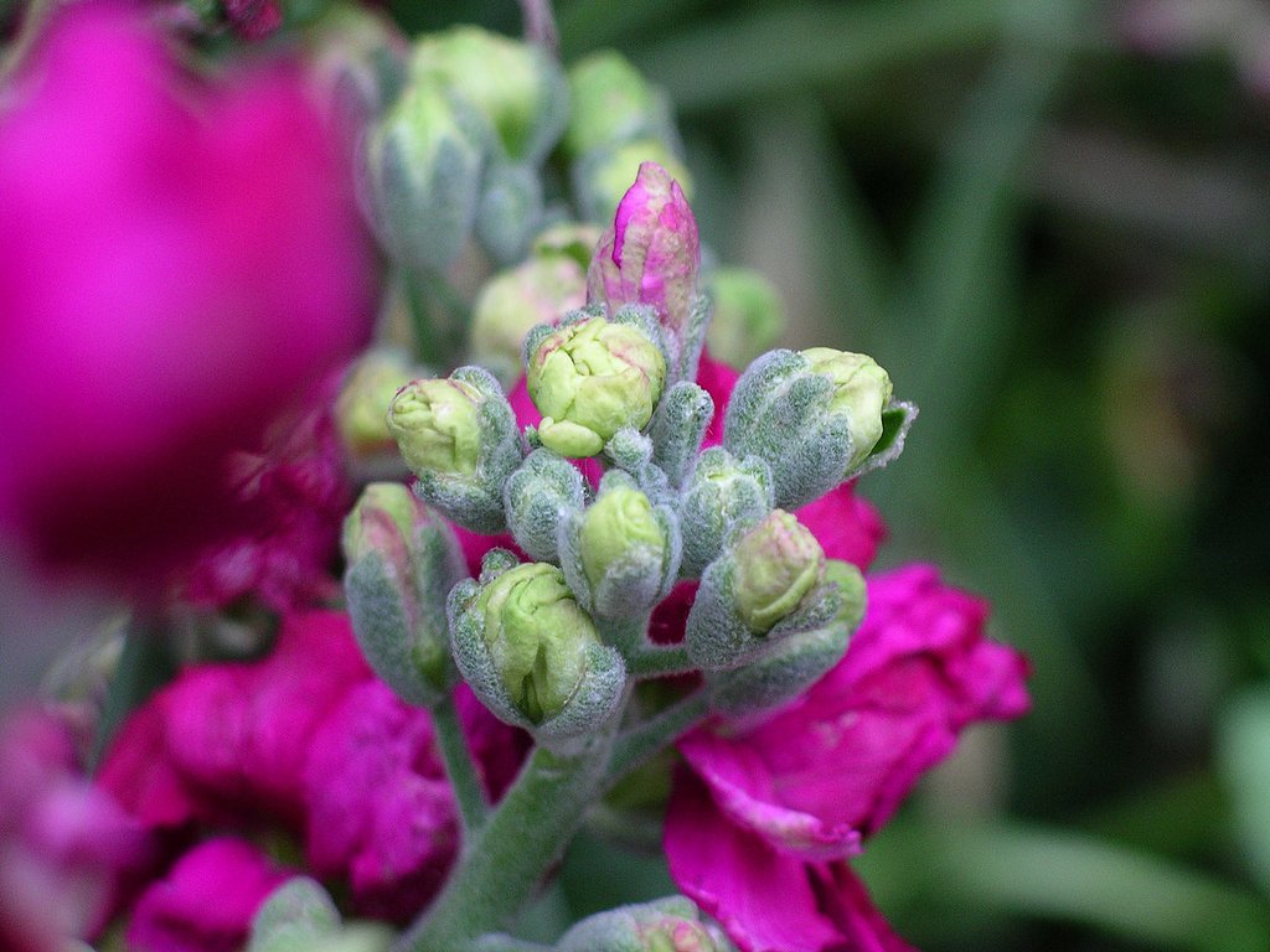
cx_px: 635
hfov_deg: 10.6
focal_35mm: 187
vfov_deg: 7.9
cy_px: 476
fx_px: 6861
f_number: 4.6
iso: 200
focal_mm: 39
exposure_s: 1/160
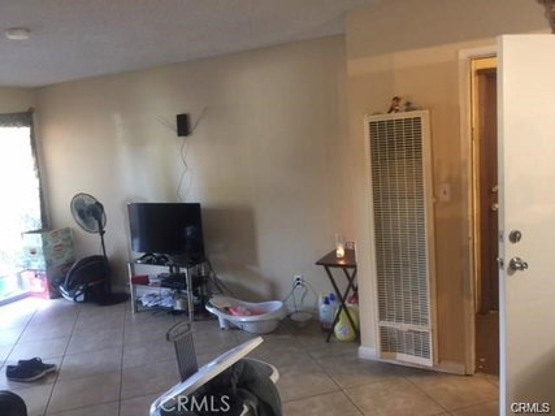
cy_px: 208
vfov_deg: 48.2
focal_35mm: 29
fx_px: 465
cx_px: 278
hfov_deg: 61.7
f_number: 2.2
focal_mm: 4.15
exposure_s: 1/4
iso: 80
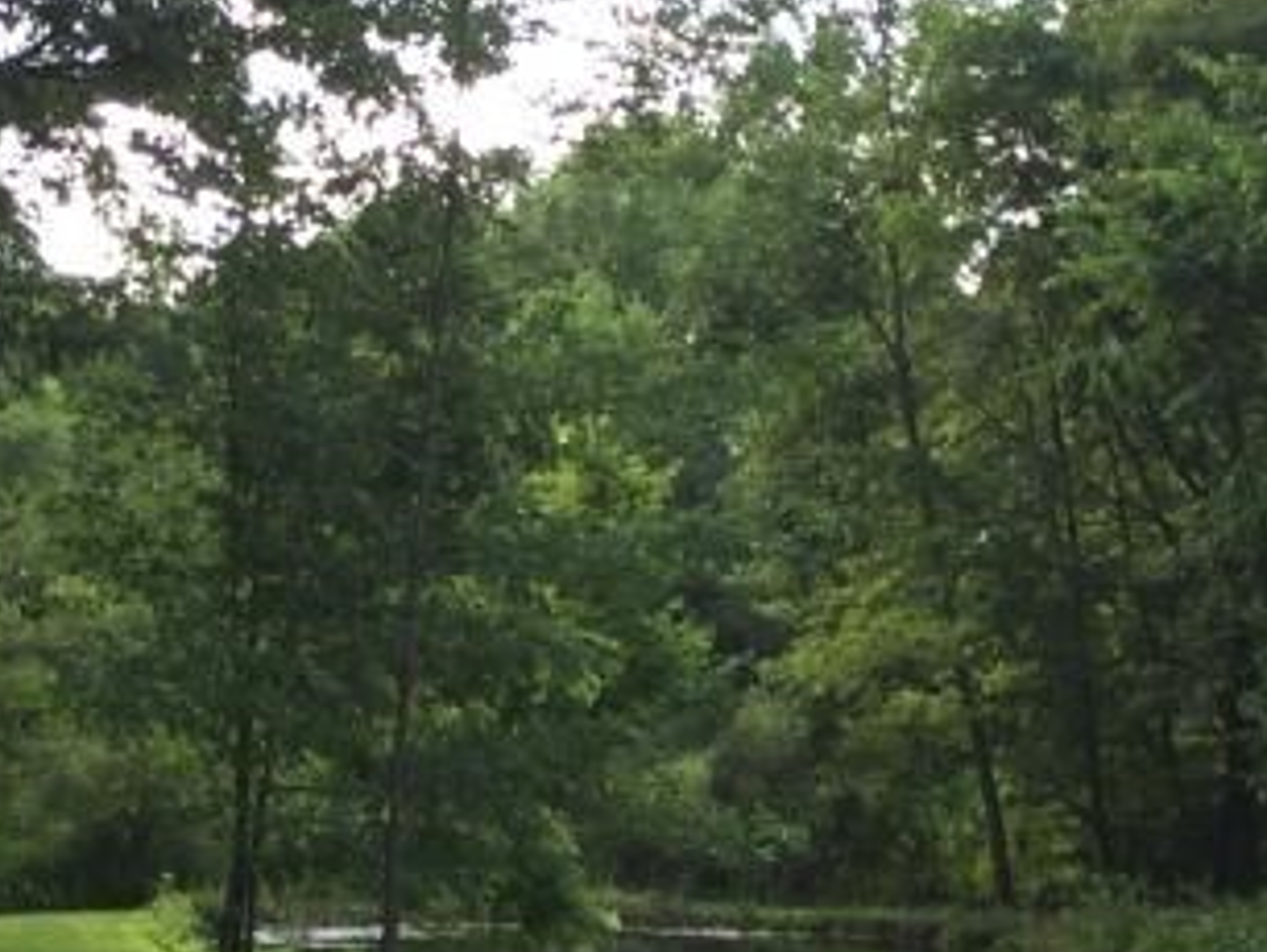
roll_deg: -2.4
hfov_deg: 20.0
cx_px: 286
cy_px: 840
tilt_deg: -2.8
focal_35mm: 97
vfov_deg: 15.1
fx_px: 3553
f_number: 2.2
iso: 32
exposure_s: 1/122
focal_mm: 4.15
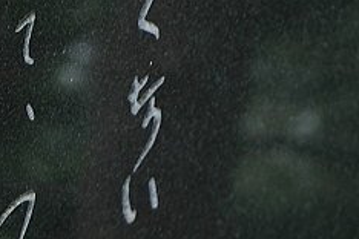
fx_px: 2301
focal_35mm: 231
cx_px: 105
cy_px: -5
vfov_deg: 5.9
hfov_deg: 8.9
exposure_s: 1/40
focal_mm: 45
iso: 200
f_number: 4
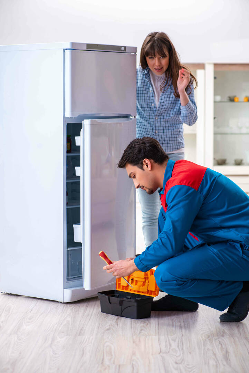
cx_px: 124
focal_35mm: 105
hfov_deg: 13.1
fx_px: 1088
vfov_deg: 19.4
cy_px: 186
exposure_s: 1/100
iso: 160
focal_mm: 105
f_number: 5
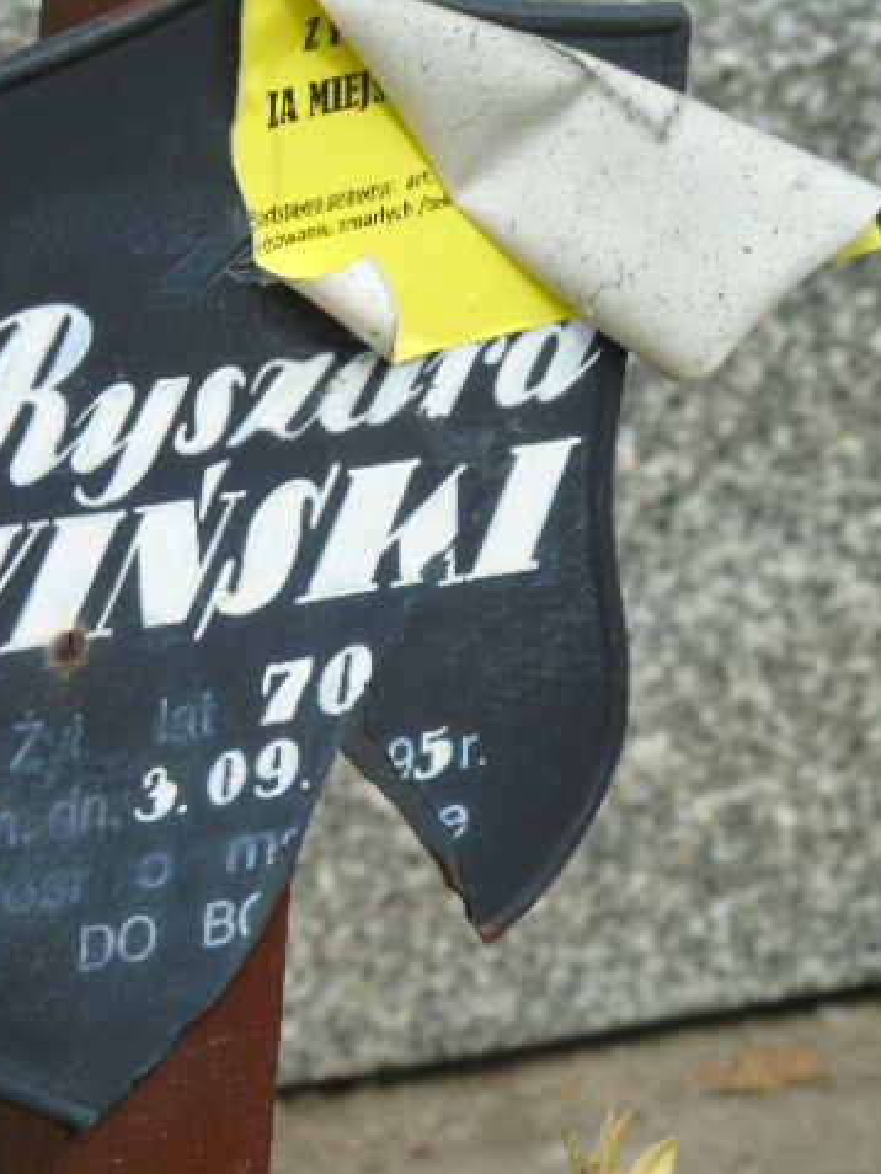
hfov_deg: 3.5
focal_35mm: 425
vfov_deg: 4.7
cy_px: 588
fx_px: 14416
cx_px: 285
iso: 80
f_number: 5.1
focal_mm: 57
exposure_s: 1/200
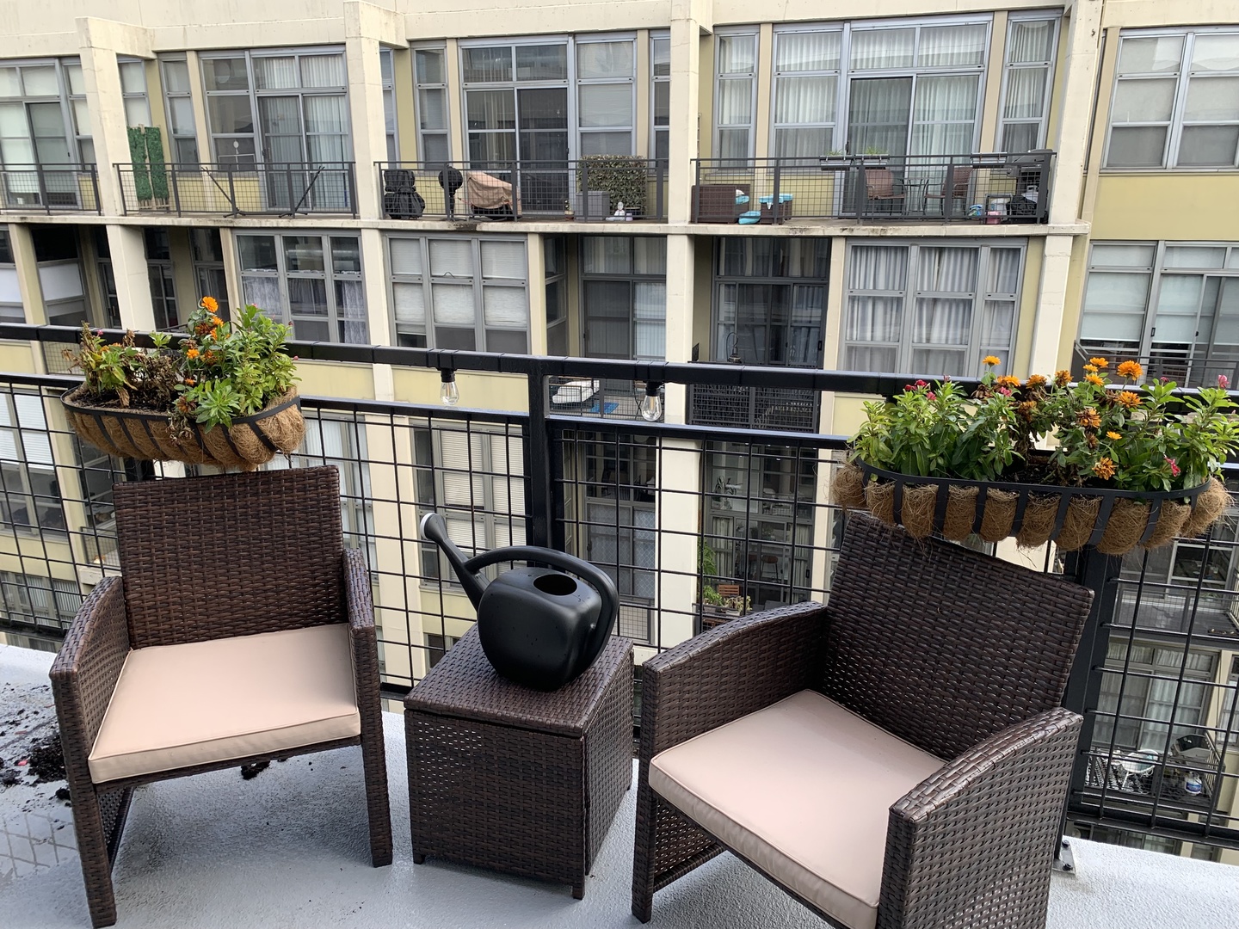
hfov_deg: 67.3
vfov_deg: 53.1
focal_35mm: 26
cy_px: 464
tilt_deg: -17.6
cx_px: 620
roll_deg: +1.5
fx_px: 931
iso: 25
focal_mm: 4.25
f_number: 1.8
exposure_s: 1/342
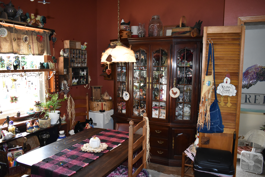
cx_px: 132
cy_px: 88
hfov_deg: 61.9
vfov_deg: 43.6
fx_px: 221
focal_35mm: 30
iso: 2000
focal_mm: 20
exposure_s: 1/200
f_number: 3.5
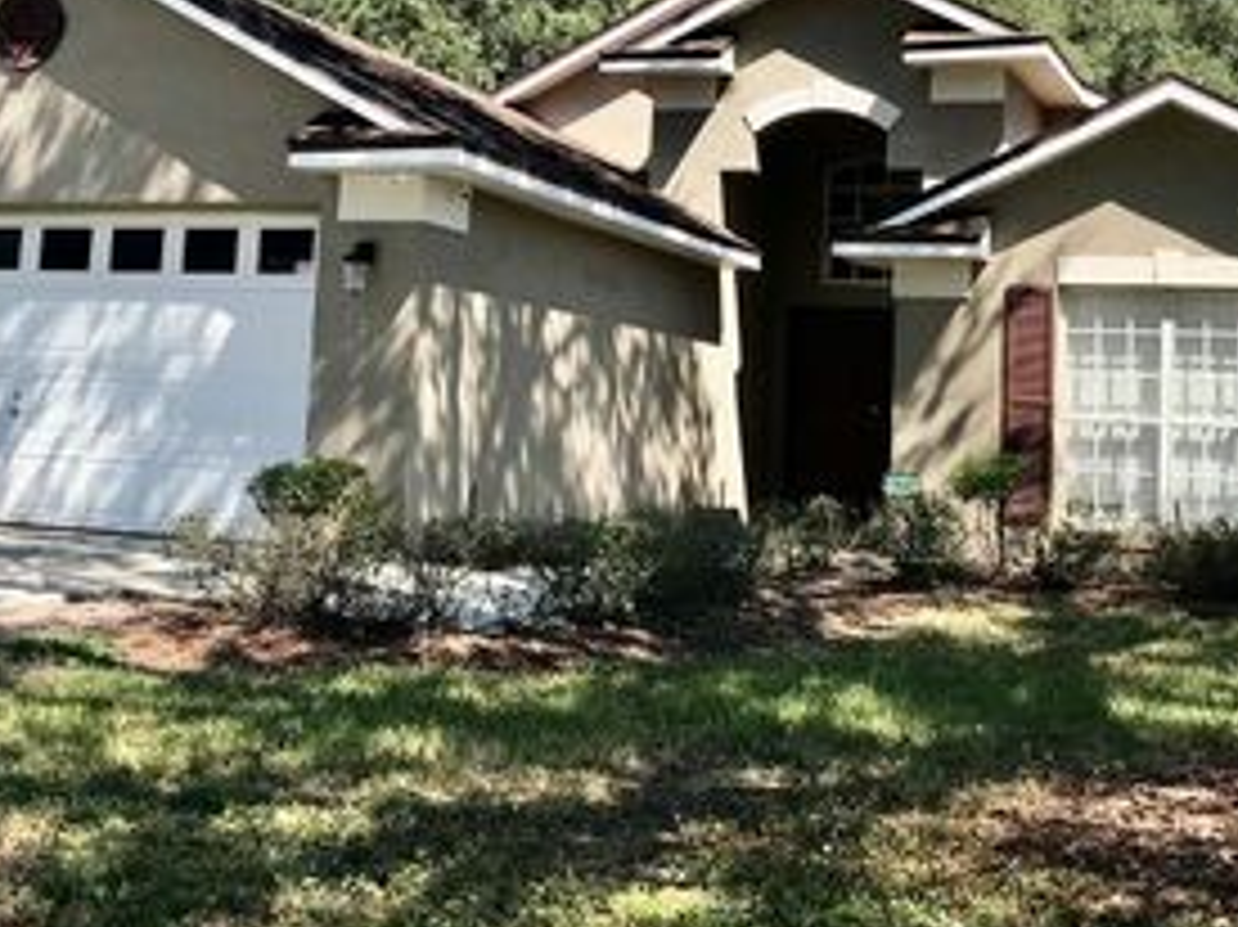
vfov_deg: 28.1
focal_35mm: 51
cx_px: 563
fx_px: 1823
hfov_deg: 37.5
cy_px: 236
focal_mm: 3.99
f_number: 1.8
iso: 20
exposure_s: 1/1114
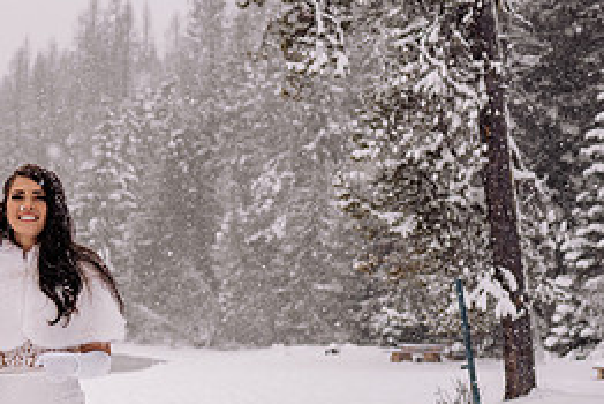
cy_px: 331
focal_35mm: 83
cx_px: -32
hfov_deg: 23.2
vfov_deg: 16.3
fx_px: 1393
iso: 100
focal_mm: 35
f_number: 2.5
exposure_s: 1/200
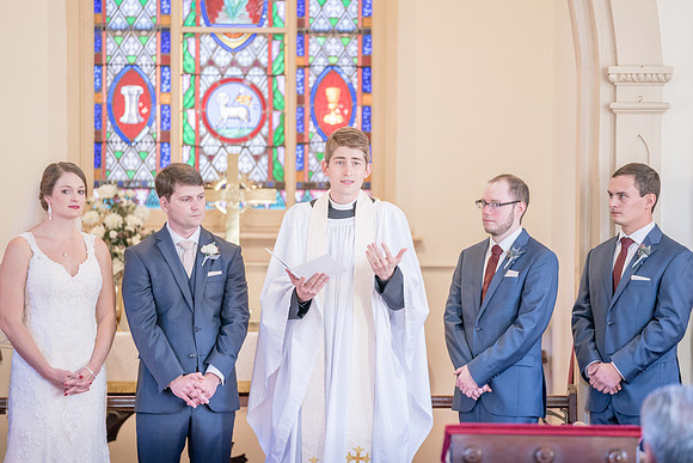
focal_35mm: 167
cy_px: 232
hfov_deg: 12.3
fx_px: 3206
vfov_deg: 8.2
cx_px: 346
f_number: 2.8
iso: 2000
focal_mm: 161
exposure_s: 1/100
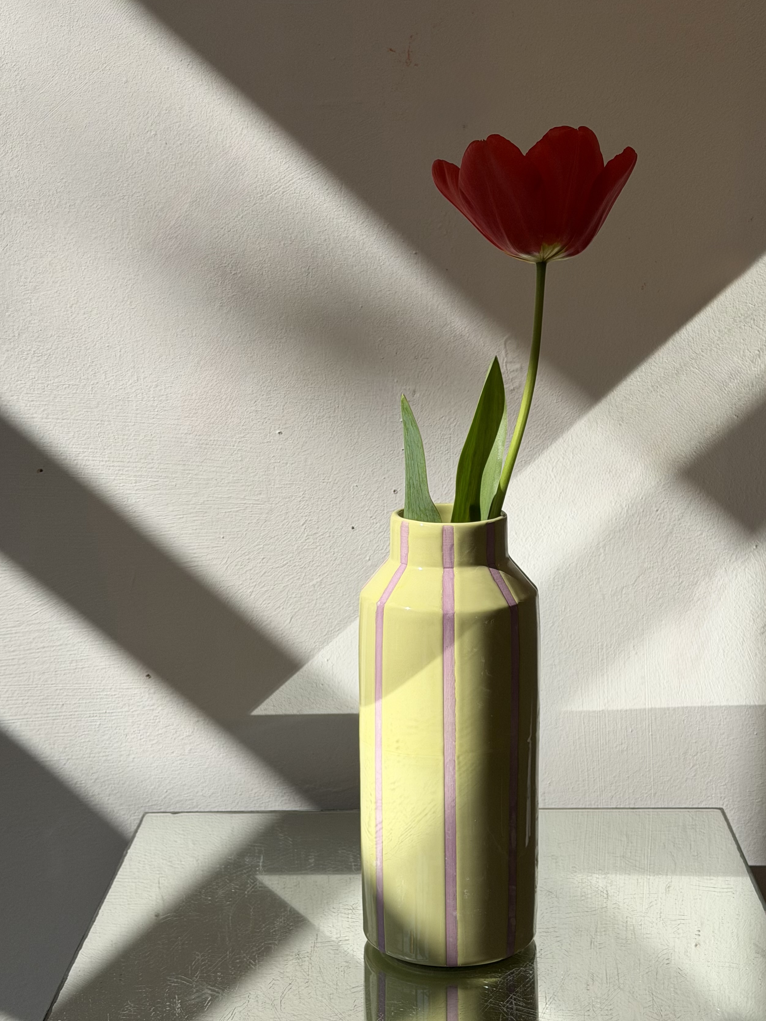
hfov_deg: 25.2
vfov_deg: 33.2
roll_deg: +2.1
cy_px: 532
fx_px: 1711
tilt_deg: -9.4
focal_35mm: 58
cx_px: 448
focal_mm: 6.76
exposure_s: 1/5587
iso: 64
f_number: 1.78
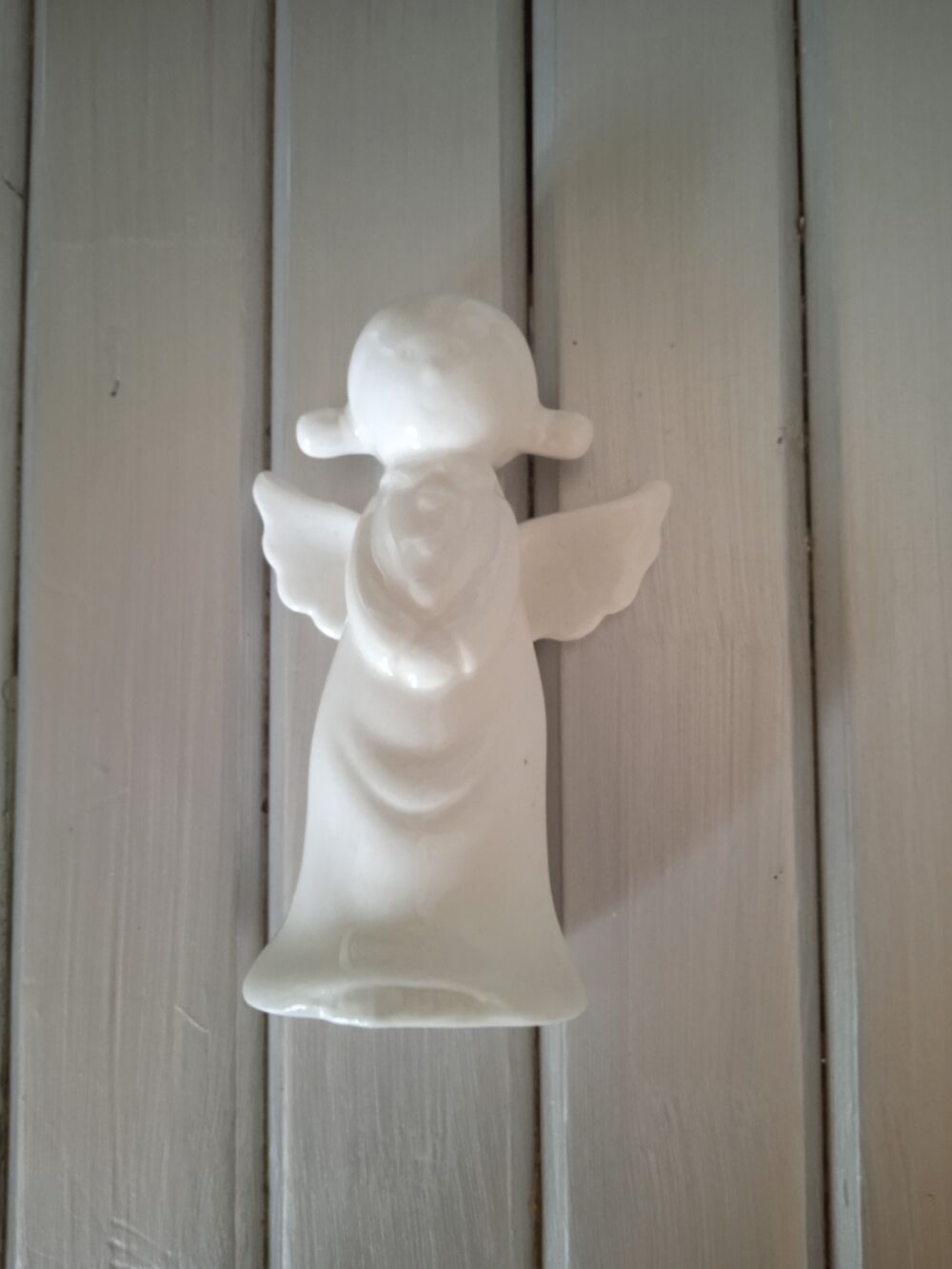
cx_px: 476
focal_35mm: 28
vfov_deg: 63.4
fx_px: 1027
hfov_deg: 49.8
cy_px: 634
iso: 959
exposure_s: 1/14.3
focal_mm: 3.43
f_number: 2.2
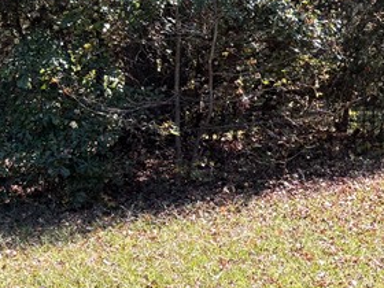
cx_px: 436
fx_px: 1054
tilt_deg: -6.5
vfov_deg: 15.5
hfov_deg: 19.7
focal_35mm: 95
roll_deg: -1.3
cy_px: 89
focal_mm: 5.96
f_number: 1.6
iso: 50
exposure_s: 1/425
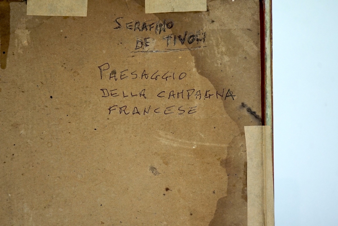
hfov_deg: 6.6
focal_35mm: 313
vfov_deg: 4.4
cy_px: 113
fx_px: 2941
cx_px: 169
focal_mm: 209
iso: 640
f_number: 6.3
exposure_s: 1/320
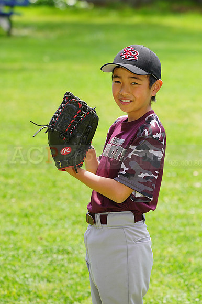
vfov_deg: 9.0
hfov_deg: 6.0
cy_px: 152
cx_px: 101
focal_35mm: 229
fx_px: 1930
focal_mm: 229
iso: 200
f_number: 8
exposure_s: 1/160
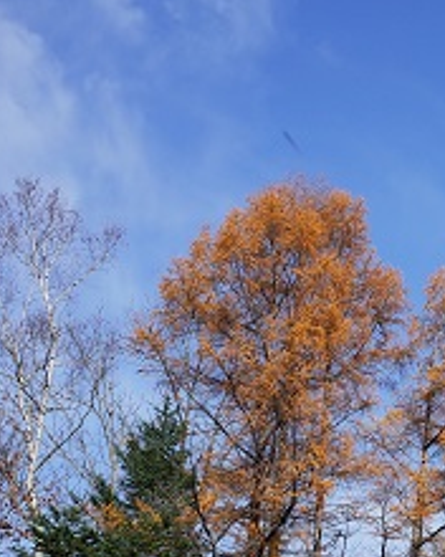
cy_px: 538
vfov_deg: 23.6
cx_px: 551
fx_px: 1284
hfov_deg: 18.5
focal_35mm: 78
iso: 100
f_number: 4
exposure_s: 1/800
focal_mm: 18.3
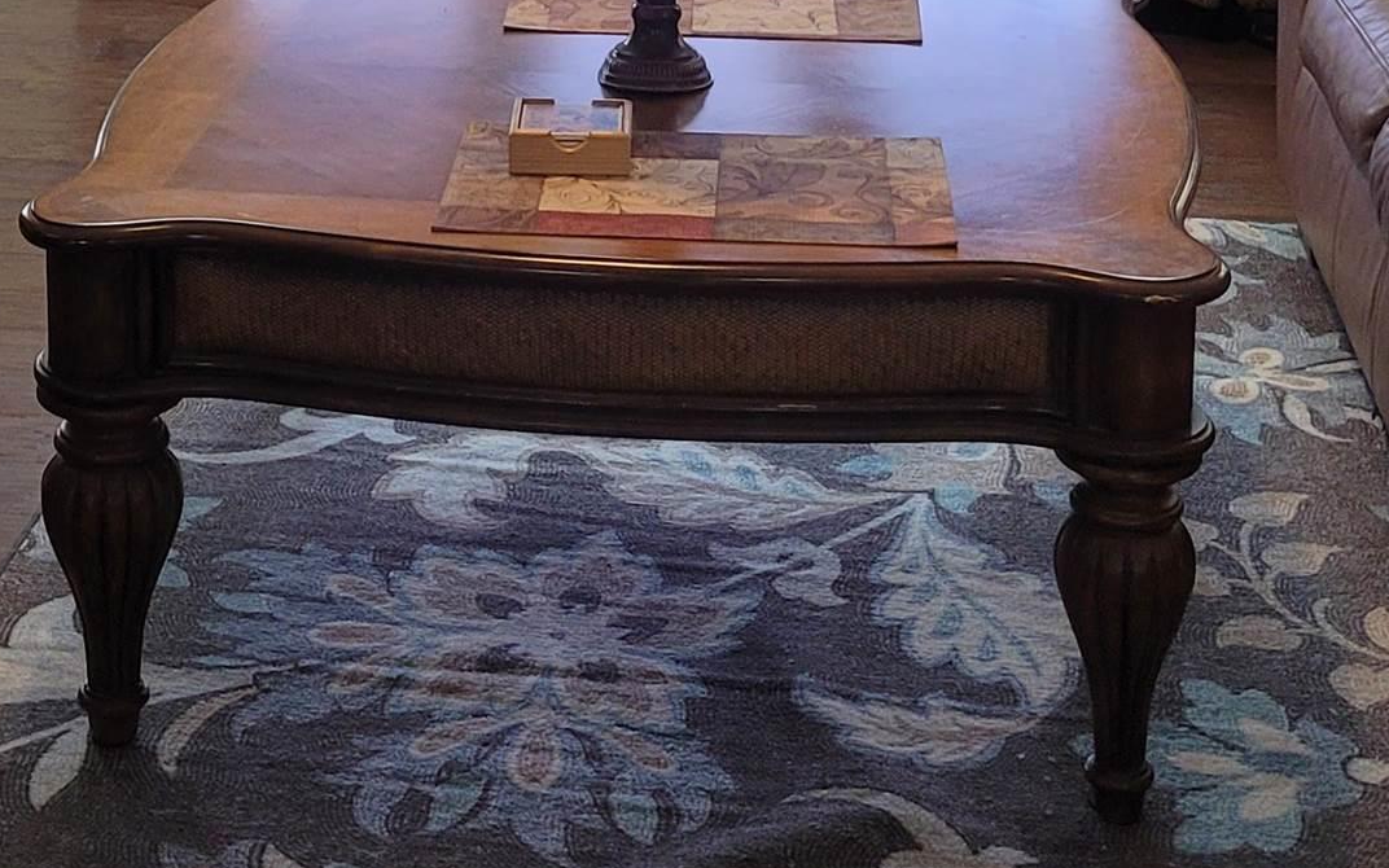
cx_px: 560
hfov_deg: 26.1
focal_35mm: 79
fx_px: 2991
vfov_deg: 15.7
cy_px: -276
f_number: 1.8
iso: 200
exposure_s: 1/60
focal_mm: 5.4
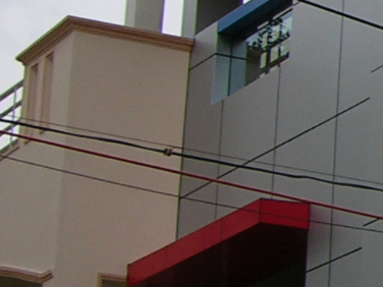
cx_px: 1068
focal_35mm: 241
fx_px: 2666
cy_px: 106
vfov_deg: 6.2
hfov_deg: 7.4
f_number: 2.8
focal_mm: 8.9
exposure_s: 1/836
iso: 50
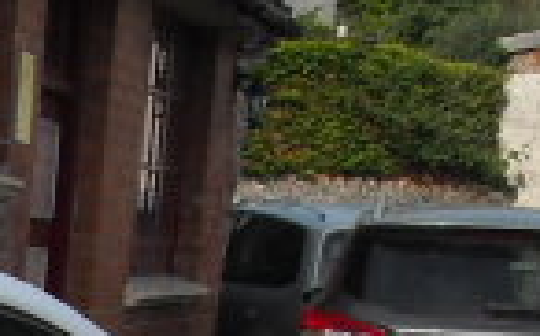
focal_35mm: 163
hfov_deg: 11.7
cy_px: 794
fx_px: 2397
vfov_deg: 7.5
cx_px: -473
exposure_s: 1/239
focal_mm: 5.7
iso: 64
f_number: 5.6
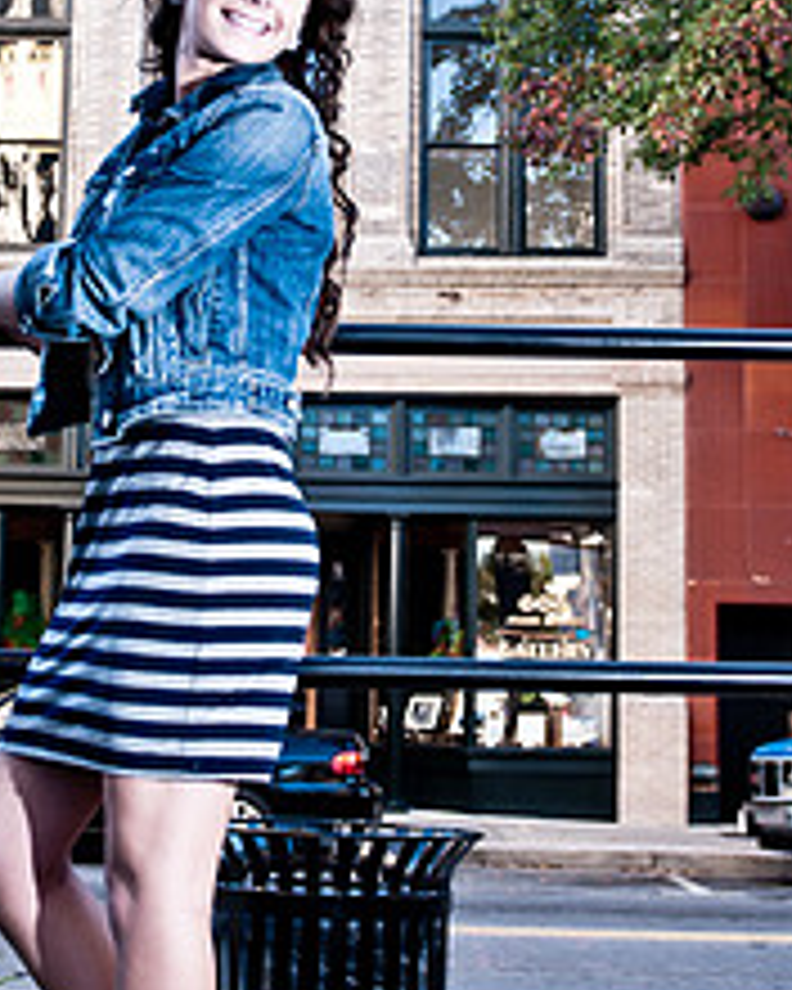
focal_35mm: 69
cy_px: 369
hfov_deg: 22.0
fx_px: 2022
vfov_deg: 27.4
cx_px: 241
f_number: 2.8
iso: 200
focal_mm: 24
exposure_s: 1/100
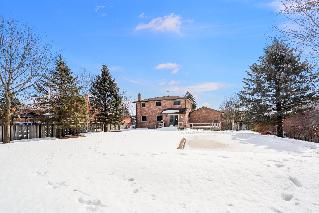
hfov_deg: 96.7
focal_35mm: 16
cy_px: 106
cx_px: 160
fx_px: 142
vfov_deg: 73.7
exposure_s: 1/250
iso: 100
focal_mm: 16
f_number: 9
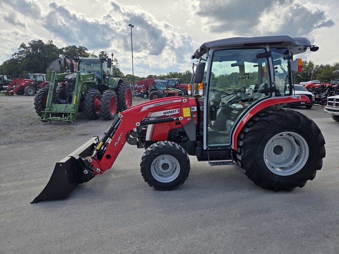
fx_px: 225
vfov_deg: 58.9
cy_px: 127
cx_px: 170
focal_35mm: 23
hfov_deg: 73.9
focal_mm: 5.4
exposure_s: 1/2531
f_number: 1.8
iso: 25
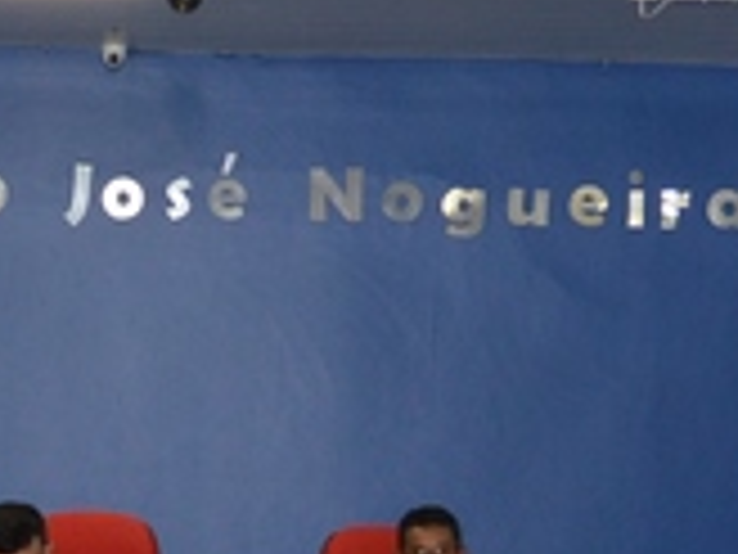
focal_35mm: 162
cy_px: 687
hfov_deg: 12.1
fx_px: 3454
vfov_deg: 9.0
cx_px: 14
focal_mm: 18
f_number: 3.5
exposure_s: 1/60
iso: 560
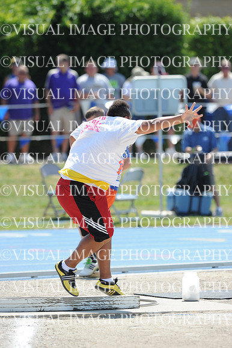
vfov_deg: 5.2
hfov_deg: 3.4
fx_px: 3871
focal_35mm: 400
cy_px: 174
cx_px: 116
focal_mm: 400
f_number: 5
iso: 400
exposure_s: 1/1250
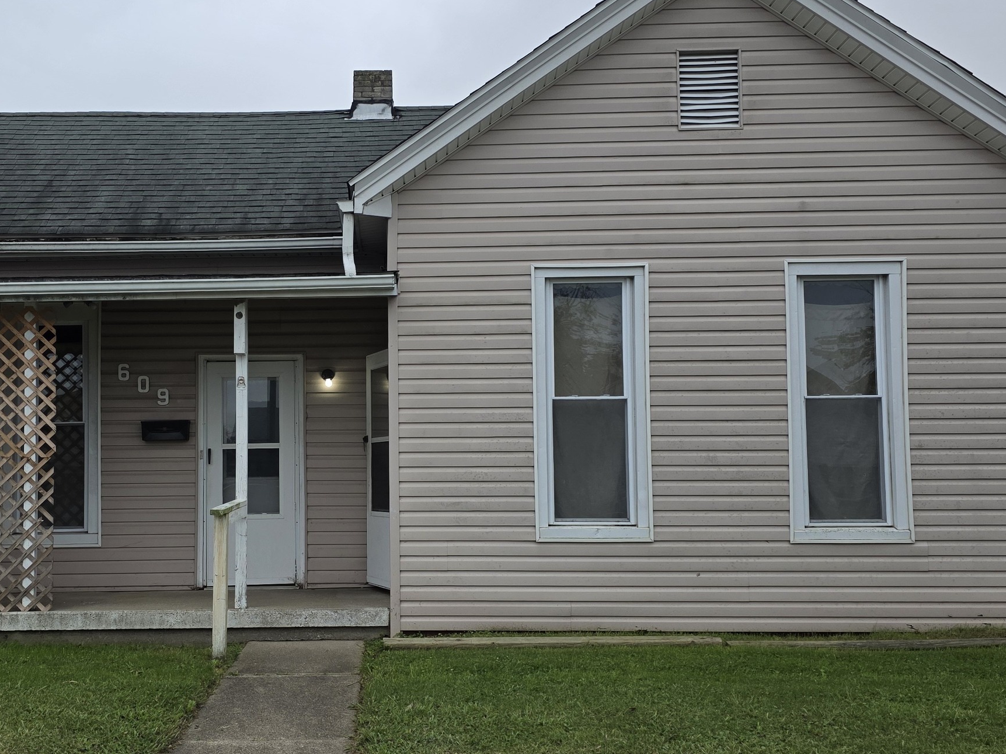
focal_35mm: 41
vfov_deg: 35.1
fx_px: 1191
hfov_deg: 45.0
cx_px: 326
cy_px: 389
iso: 80
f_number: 1.7
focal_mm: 6.3
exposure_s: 1/1804
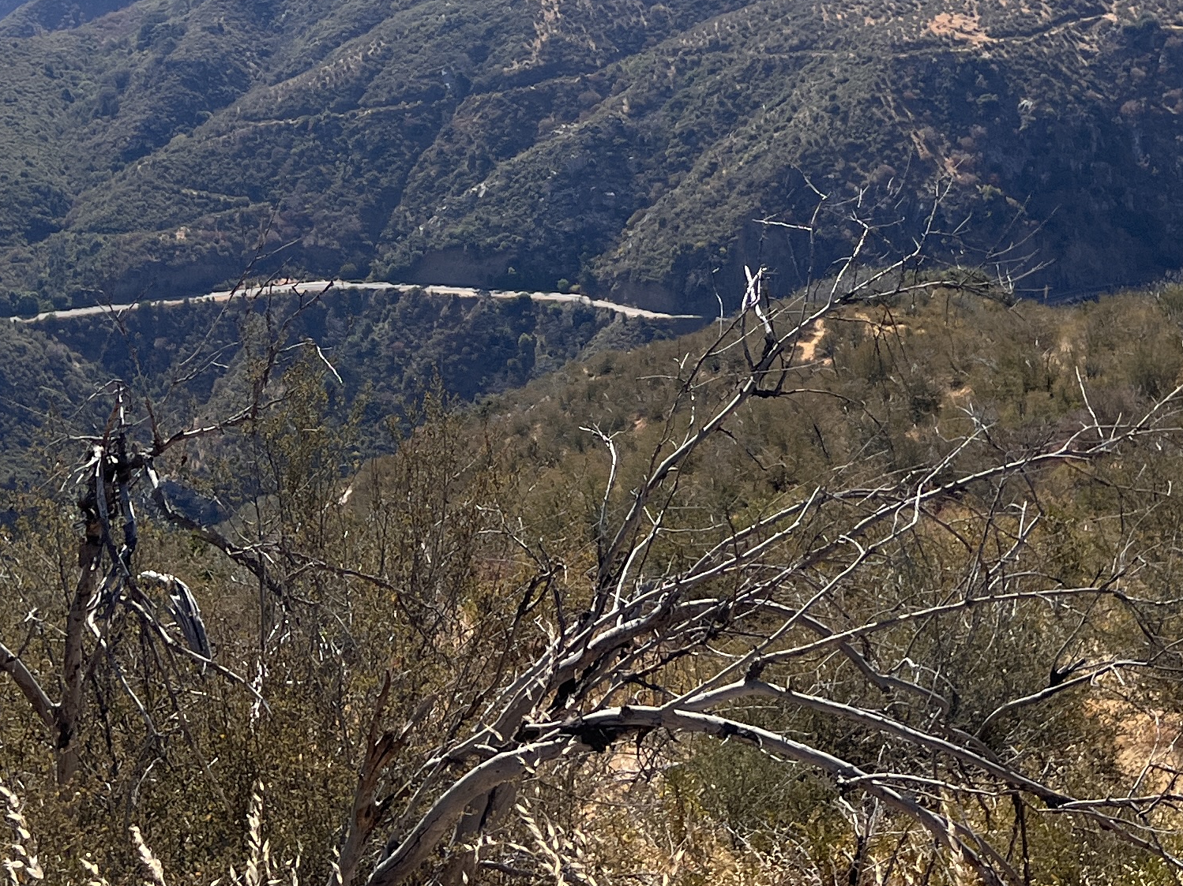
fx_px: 2392
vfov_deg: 19.7
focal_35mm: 70
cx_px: 470
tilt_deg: -3.7
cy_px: -195
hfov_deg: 27.7
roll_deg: +2.9
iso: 50
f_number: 1.5
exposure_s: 1/7463
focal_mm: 5.7
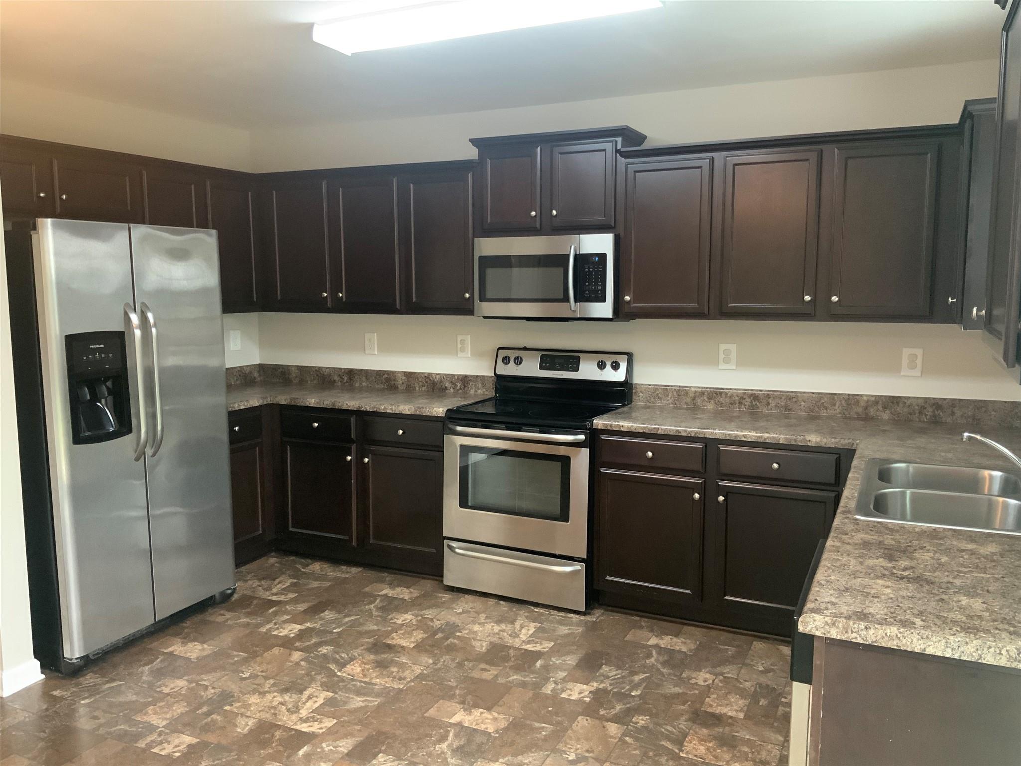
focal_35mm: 29
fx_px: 855
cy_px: 383
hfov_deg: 61.7
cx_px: 510
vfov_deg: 48.2
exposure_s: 1/40
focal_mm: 3
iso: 200
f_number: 1.8
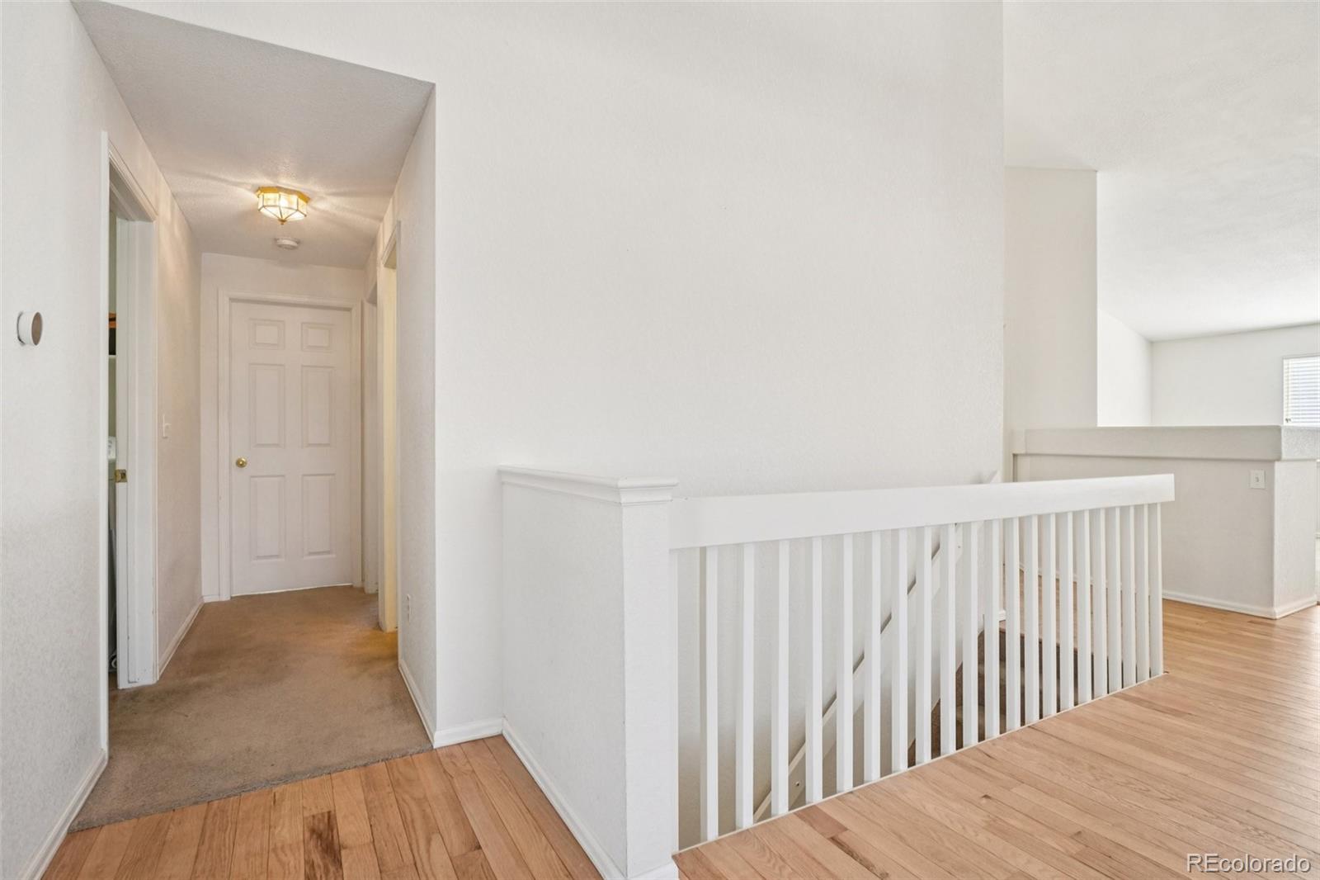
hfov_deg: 95.0
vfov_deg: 72.0
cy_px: 440
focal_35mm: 16
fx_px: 605
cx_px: 660
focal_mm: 11
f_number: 8
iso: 200
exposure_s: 1/30
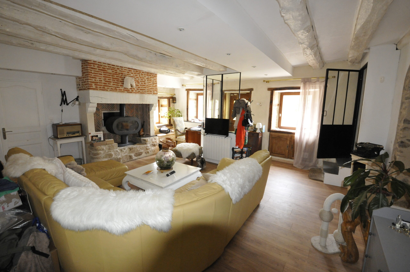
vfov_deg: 77.2
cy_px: 136
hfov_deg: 100.5
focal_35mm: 15
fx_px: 171
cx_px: 205
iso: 2200
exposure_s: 1/60
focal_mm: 10
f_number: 5.6
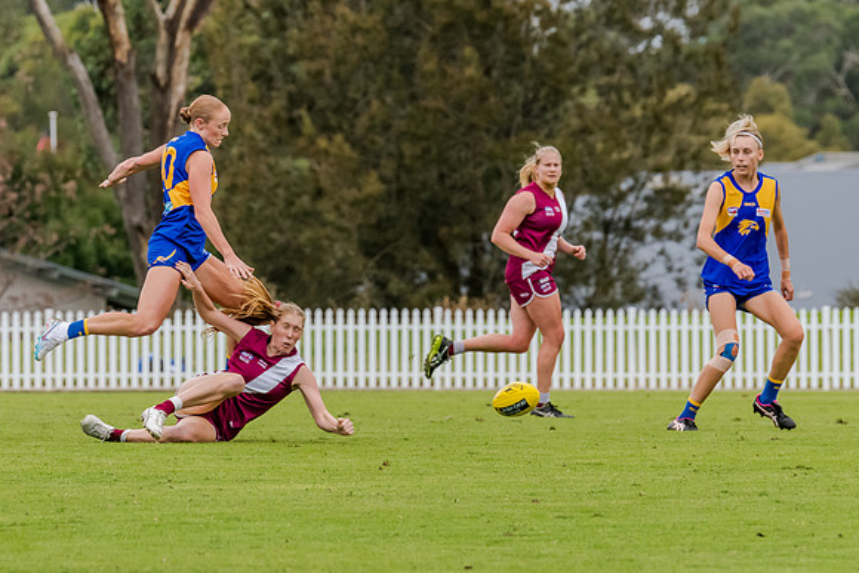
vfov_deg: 2.8
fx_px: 11932
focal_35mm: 500
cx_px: 187
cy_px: 220
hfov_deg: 4.1
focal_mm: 300
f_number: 8
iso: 1250
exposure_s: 1/1250
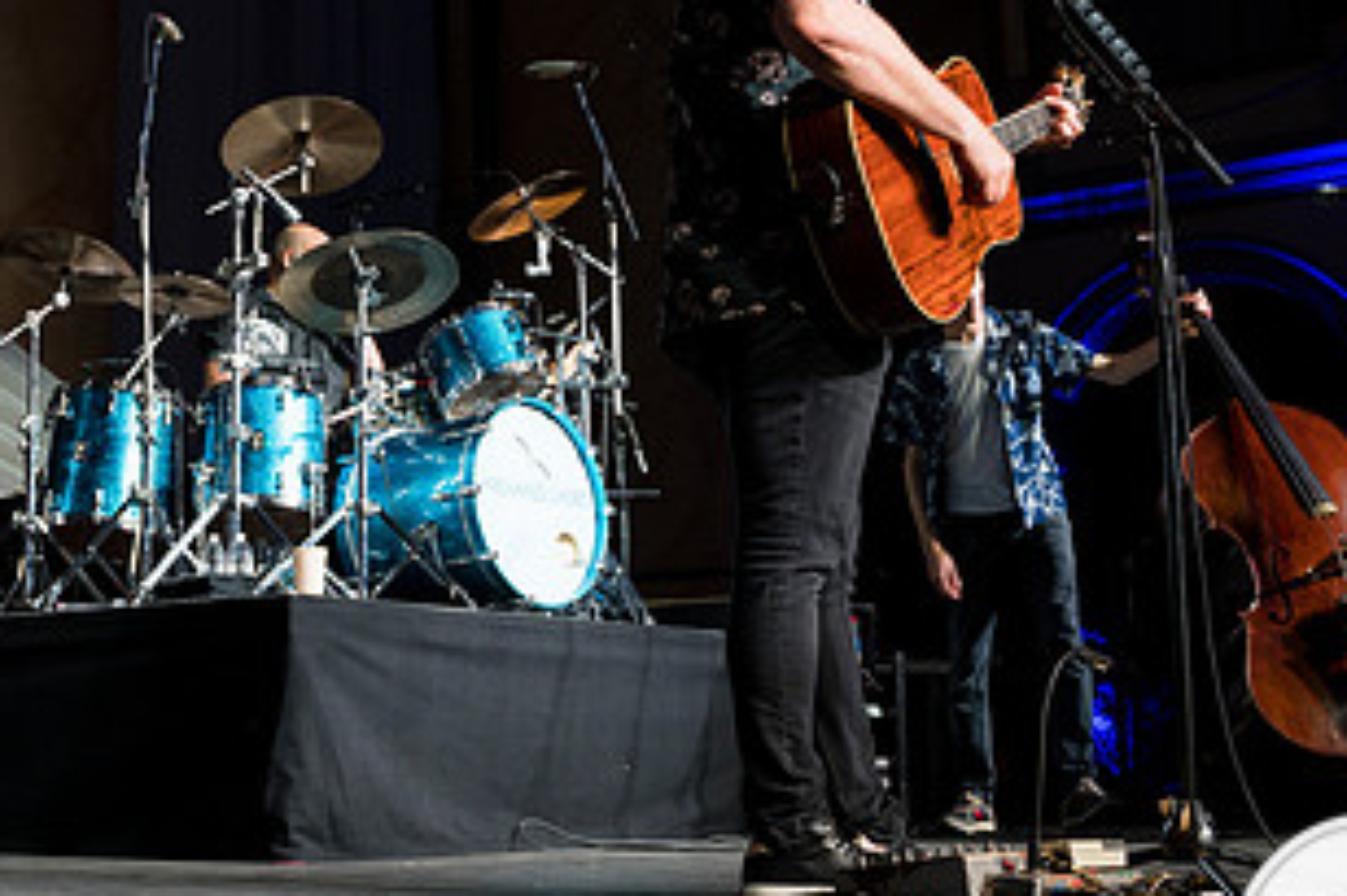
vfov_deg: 25.5
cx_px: 402
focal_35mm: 53
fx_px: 1982
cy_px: 407
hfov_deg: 37.0
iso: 800
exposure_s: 1/100
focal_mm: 28
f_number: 4
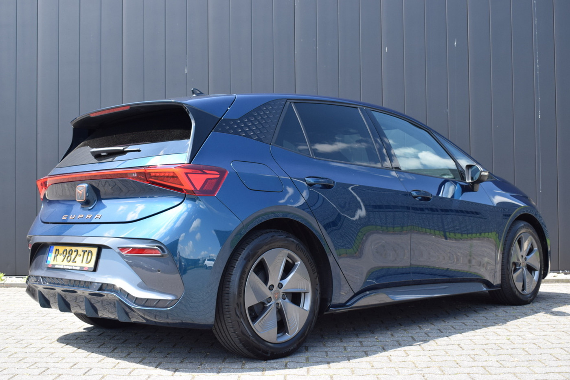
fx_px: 712
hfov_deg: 43.6
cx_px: 285
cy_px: 190
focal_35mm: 45
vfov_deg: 29.9
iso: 400
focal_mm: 30
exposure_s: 1/250
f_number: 8
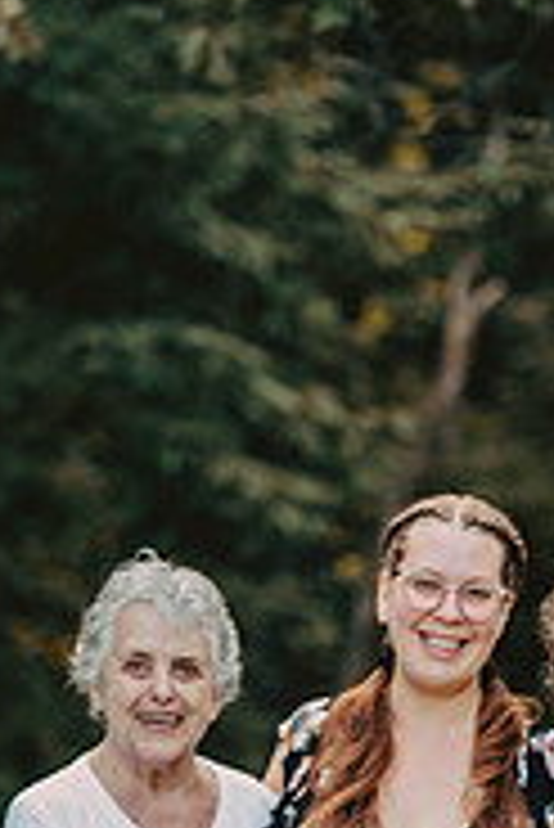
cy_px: 940
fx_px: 8432
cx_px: 473
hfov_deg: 3.8
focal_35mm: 366
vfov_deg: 5.6
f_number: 3.5
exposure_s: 1/125
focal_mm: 150
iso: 250
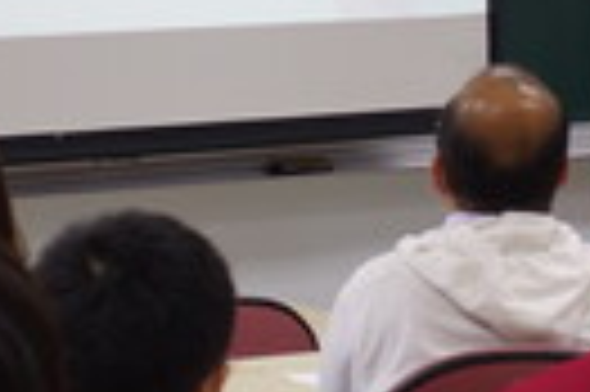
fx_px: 3503
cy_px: -7
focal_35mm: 214
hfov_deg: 9.6
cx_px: 405
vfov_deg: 6.4
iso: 320
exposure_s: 1/80
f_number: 2.8
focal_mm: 25.7
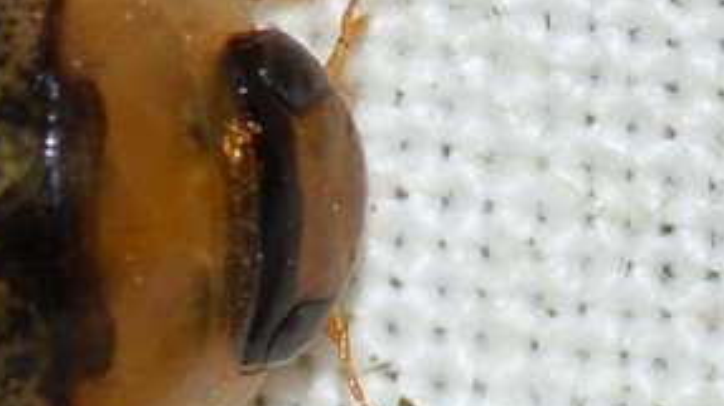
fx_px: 10072
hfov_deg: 4.1
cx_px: -319
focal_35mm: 525
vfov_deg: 2.3
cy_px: 197
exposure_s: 1/200
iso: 100
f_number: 13
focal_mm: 100
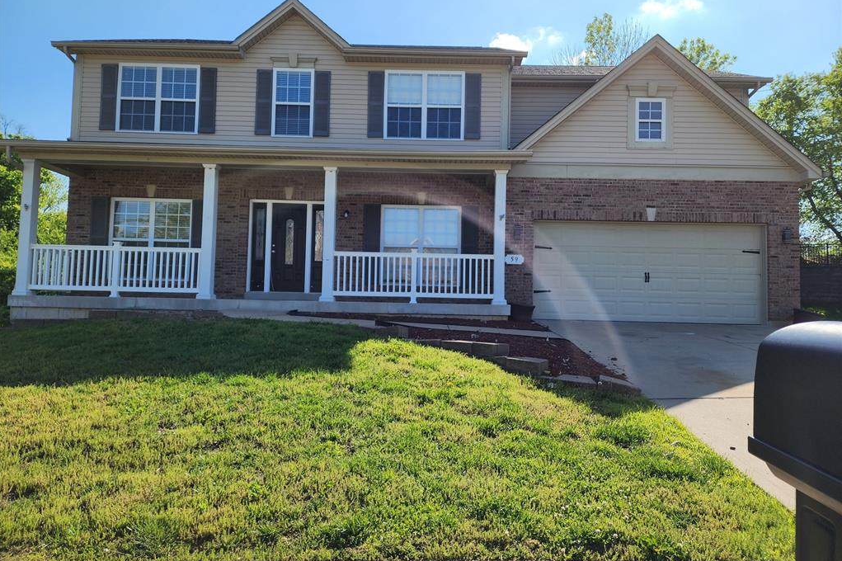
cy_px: 274
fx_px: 561
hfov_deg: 73.8
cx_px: 421
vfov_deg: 53.1
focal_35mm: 24
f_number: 1.8
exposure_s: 1/1132
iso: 12
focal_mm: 6.4
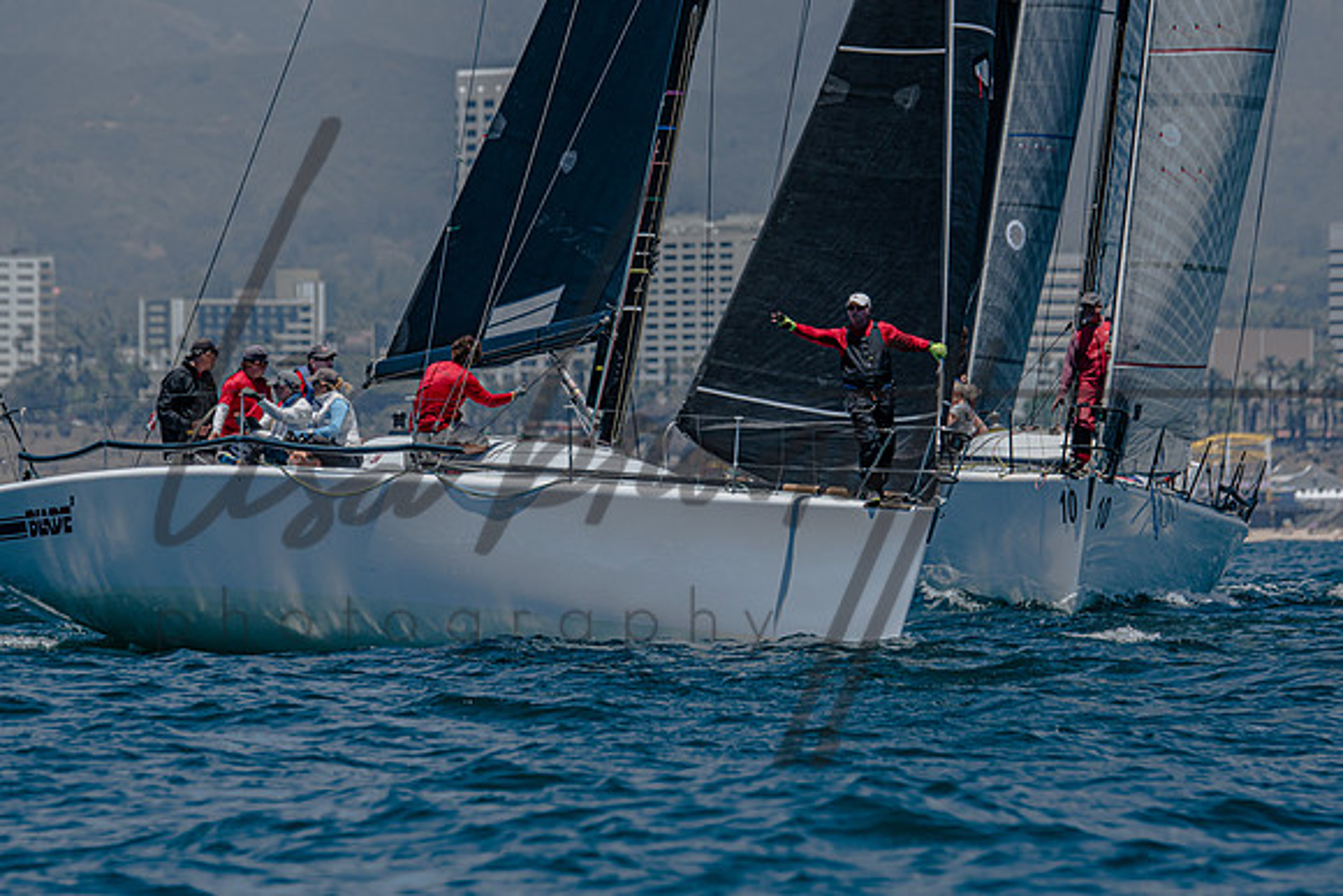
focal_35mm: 434
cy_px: 448
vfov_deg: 3.2
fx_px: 16178
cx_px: 672
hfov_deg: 4.8
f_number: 5.6
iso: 200
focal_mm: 280
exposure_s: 1/1600
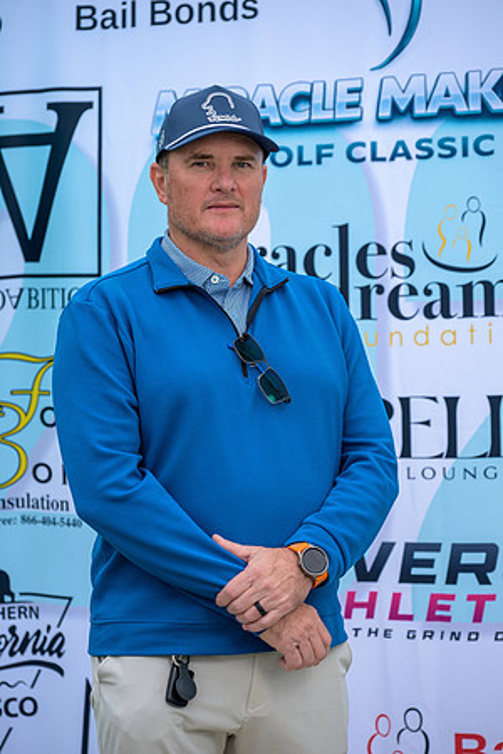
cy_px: 377
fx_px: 1907
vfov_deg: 22.4
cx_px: 252
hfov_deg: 15.0
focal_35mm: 91
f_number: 4
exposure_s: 1/200
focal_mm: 91
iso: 125
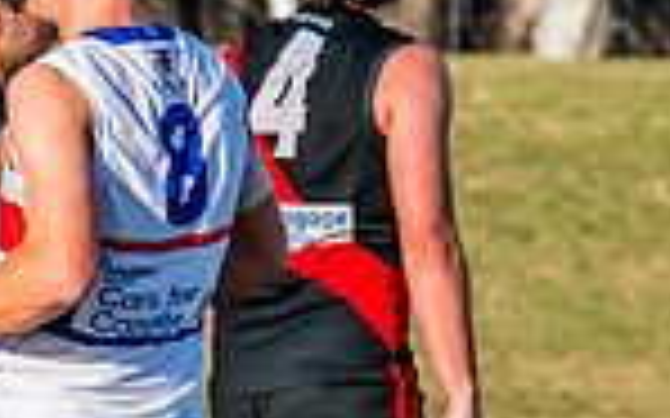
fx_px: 24696
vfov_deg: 1.0
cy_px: 491
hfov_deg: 1.6
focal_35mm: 1353
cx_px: -685
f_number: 10
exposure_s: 1/1600
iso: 800
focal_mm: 270
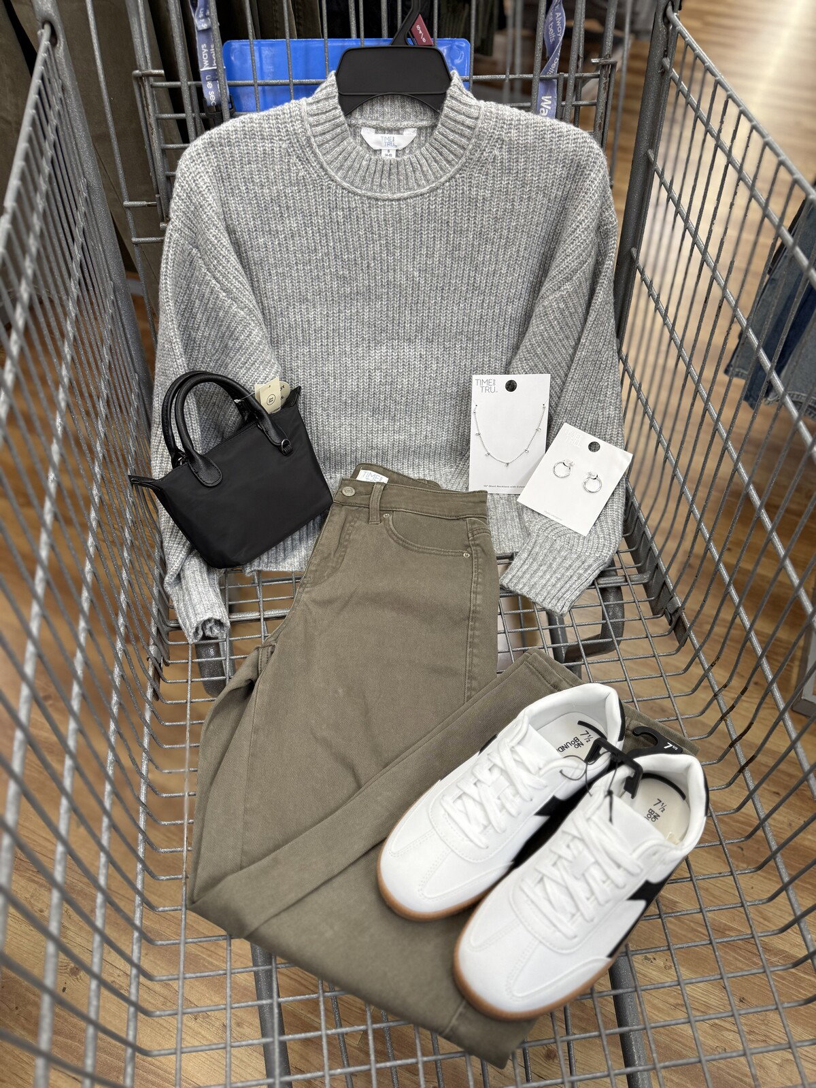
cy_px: 544
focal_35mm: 24
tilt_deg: -50.0
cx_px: 408
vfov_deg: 71.6
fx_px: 754
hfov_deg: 56.8
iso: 160
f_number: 1.78
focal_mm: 6.76
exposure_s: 1/120
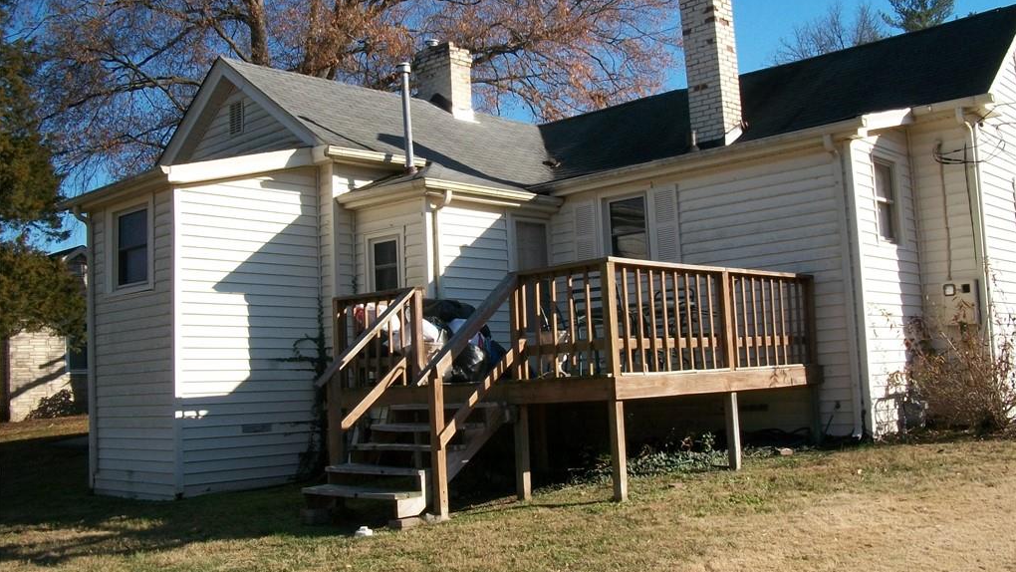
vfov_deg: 33.7
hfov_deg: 56.6
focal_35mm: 35
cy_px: 292
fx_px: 943
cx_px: 507
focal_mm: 5.7
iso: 80
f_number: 5.5
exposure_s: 1/320
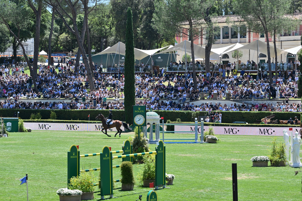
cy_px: 100
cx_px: 151
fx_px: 923
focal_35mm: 110
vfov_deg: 12.5
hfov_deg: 18.6
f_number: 6.3
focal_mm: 110
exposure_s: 1/1250
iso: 400
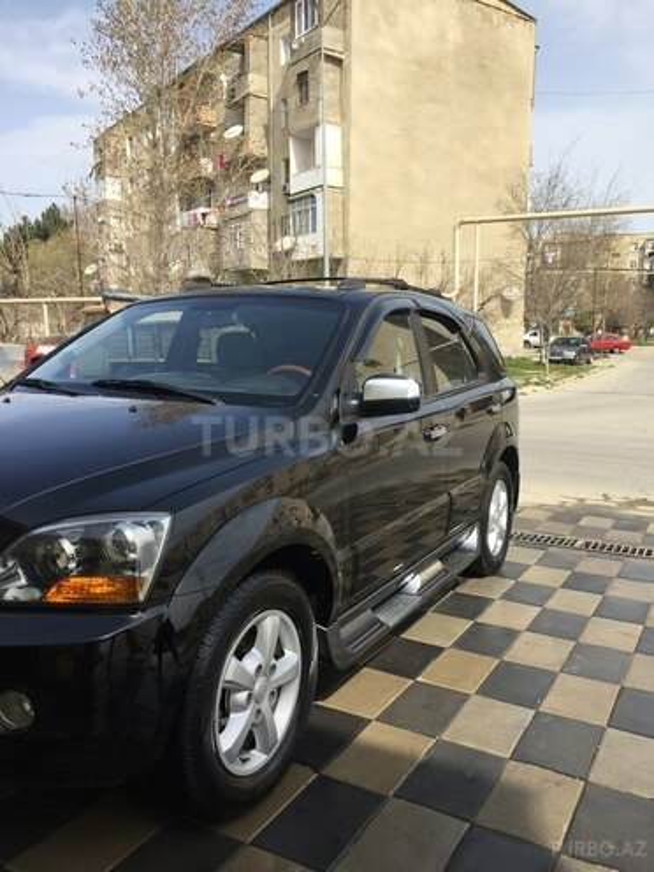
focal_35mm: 29
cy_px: 436
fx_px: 731
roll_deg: +0.5
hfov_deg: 48.2
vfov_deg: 61.7
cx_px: 327
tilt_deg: -7.4
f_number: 2.2
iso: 32
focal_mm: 4.15
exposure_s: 1/1799
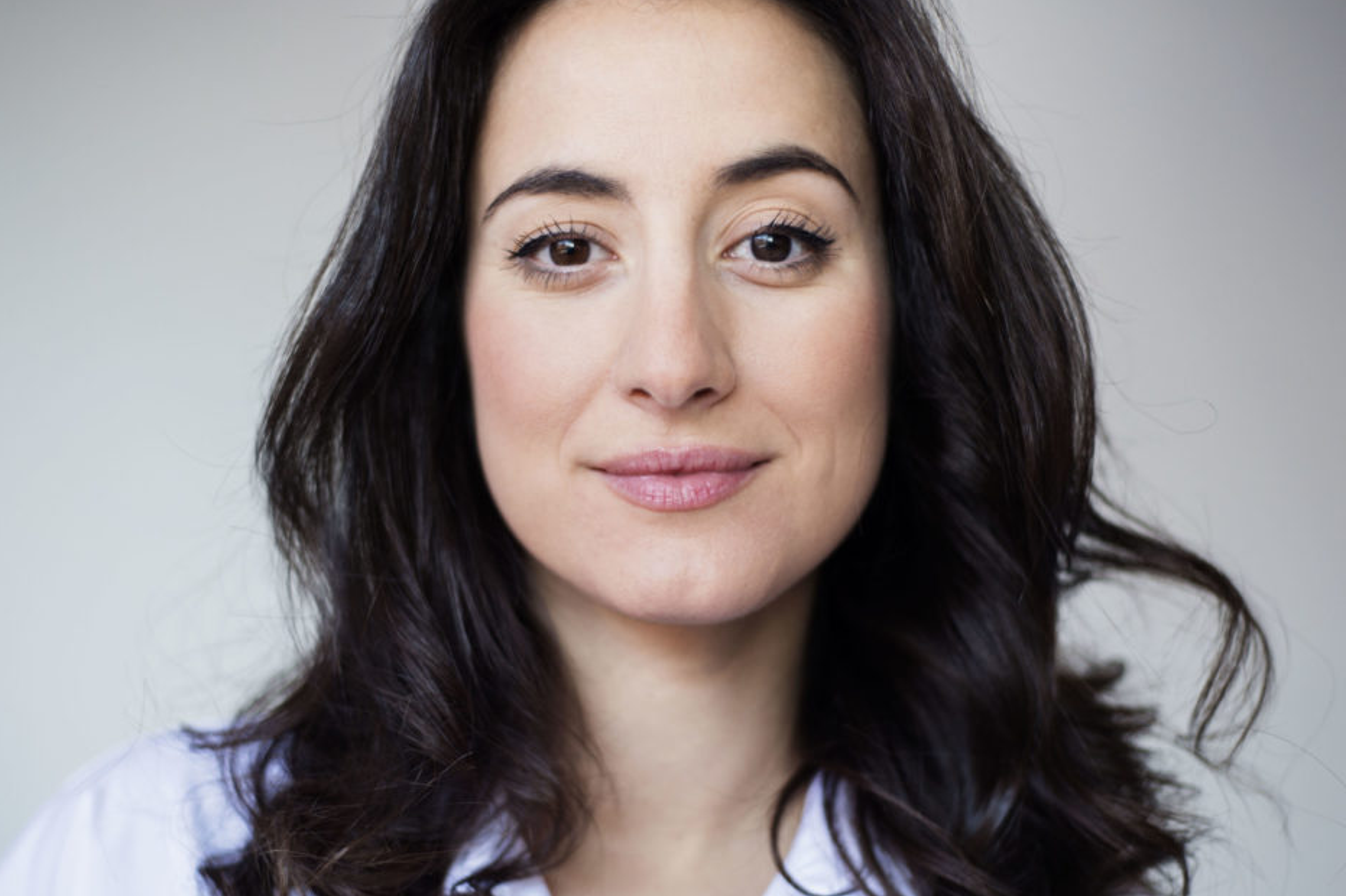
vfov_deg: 24.6
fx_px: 2056
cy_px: 488
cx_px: 664
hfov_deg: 36.3
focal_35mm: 55
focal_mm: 50
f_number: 2.2
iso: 400
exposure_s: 1/400
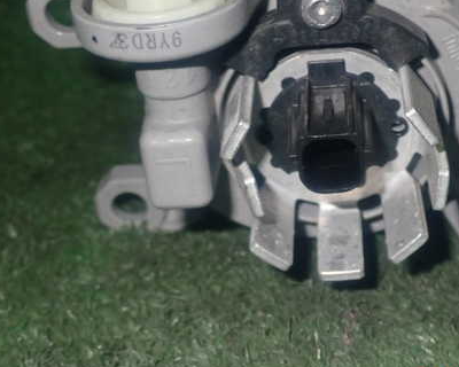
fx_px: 1073
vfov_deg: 19.4
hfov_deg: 23.9
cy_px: 135
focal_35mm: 79
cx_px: 334
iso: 400
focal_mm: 9.65
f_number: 10
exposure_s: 1/50
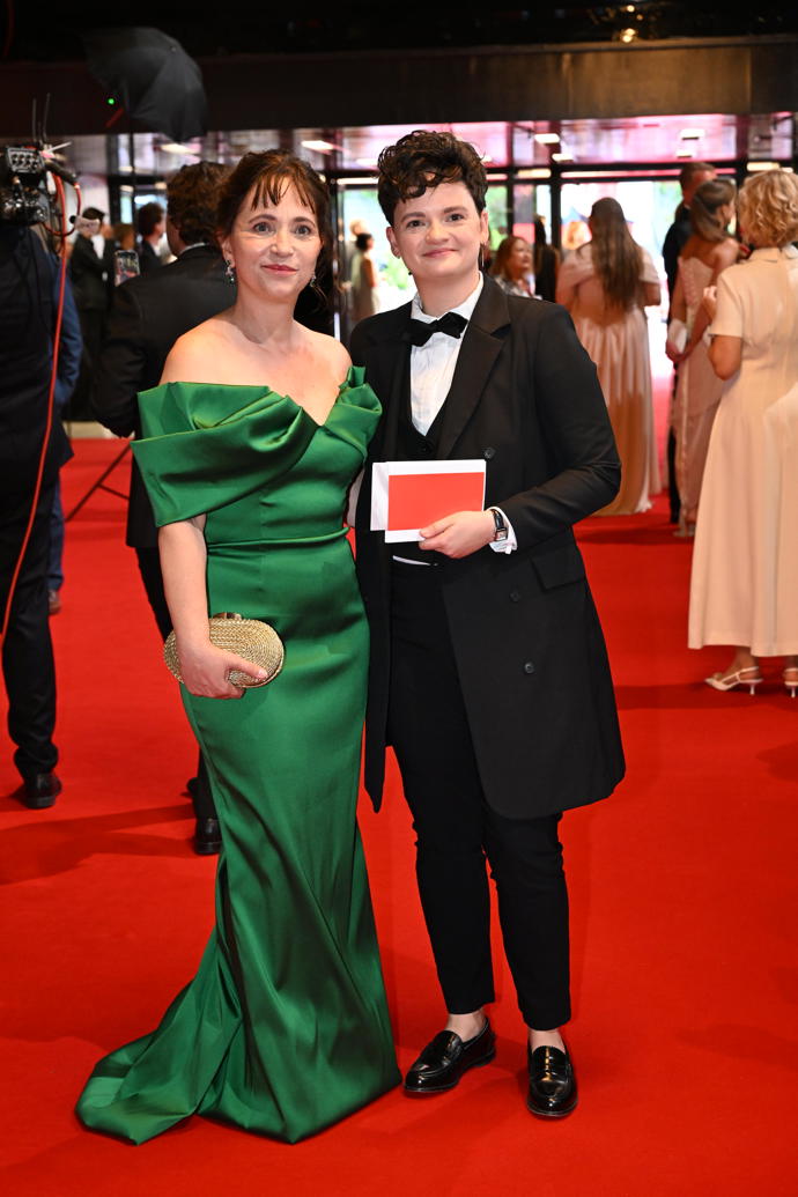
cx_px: 399
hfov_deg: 23.8
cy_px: 598
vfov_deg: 35.1
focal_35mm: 57
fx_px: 1895
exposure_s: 1/125
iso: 2500
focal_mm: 57
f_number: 5.6
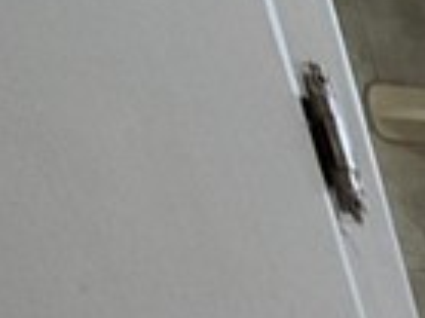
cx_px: 1241
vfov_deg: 10.0
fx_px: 1178
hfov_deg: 11.8
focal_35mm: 96
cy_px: 1034
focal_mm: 2.2
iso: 400
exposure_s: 1/40
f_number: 2.2
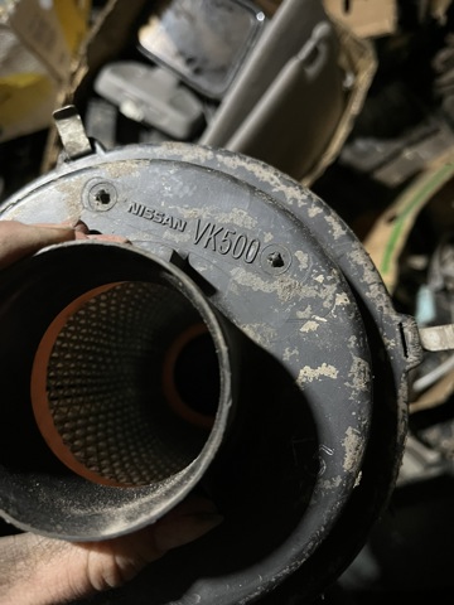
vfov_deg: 67.3
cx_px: 227
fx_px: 455
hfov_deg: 53.1
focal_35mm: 26
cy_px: 302
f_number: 1.6
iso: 640
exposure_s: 1/25
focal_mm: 5.1
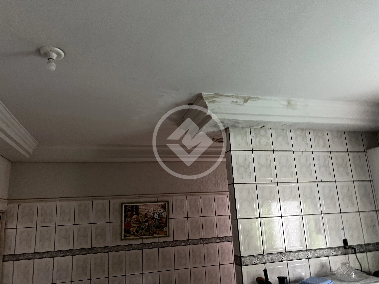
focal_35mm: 26
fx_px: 285
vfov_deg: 53.1
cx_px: 190
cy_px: 142
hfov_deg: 67.3
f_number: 1.5
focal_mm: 5.7
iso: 400
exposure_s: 1/40
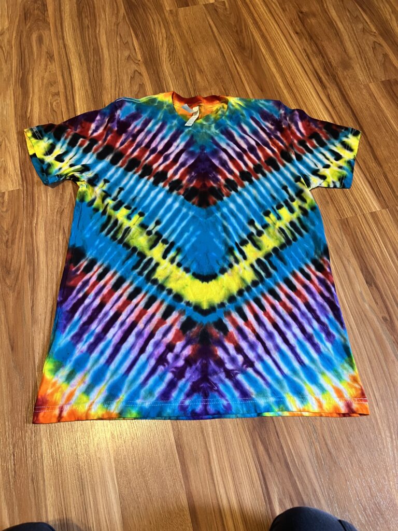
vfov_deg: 67.3
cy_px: 266
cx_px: 199
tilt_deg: -64.3
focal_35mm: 26
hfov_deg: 53.1
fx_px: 399
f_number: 1.5
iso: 200
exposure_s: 1/60
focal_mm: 5.7
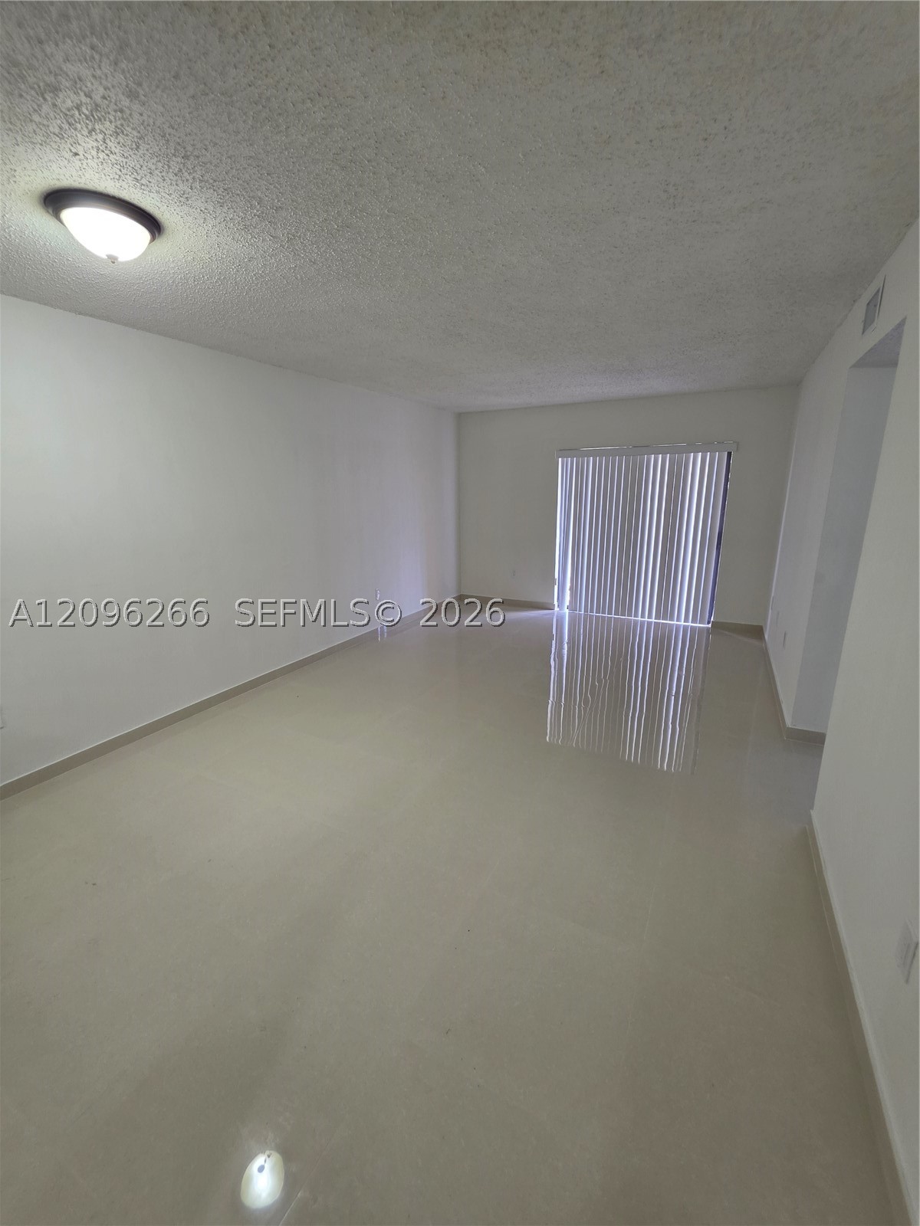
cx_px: 460
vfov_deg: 106.2
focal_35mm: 13
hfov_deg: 89.9
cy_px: 613
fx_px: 461
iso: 160
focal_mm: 2.2
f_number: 1.9
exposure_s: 1/60
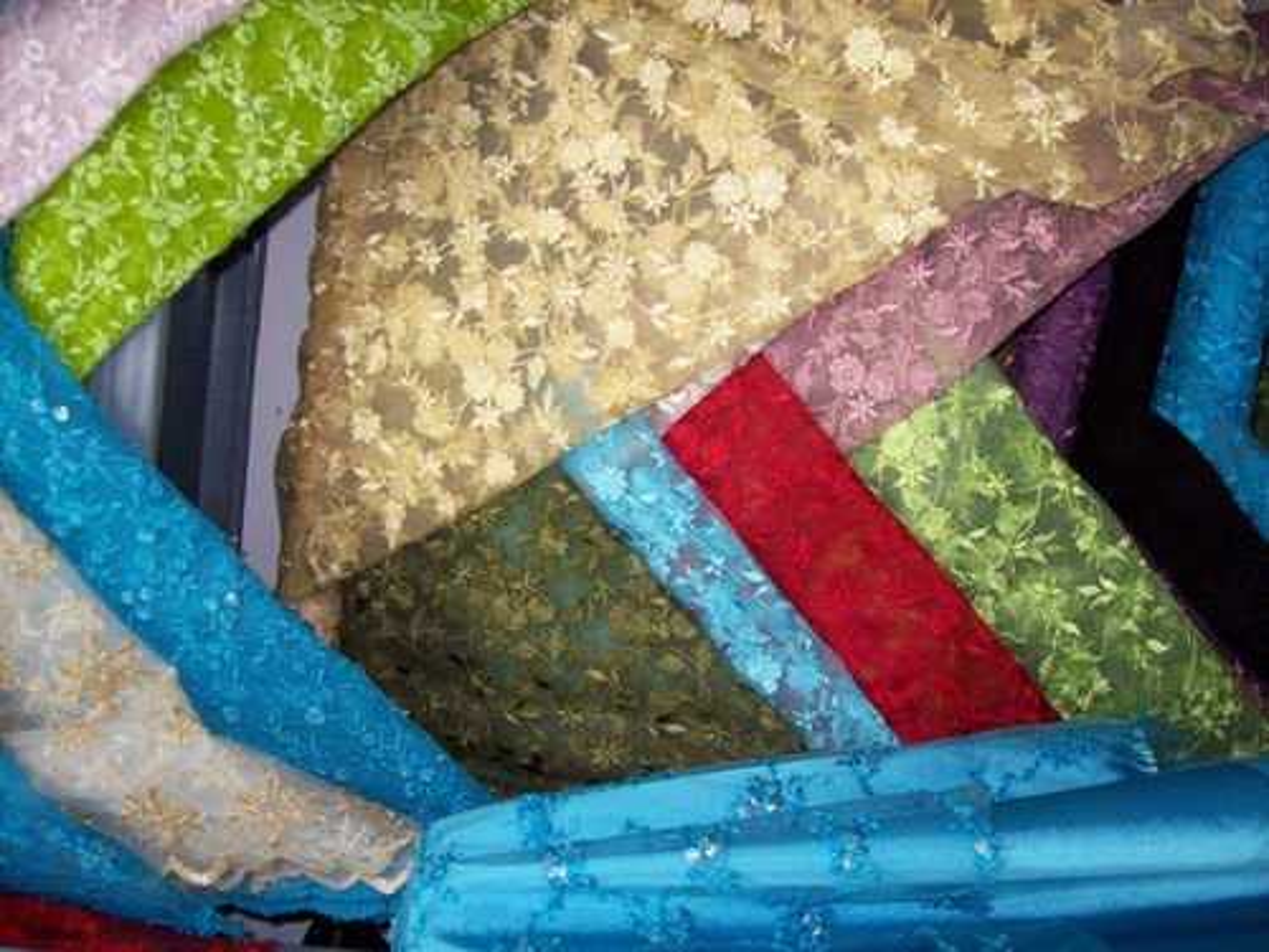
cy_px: 476
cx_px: 634
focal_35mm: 36
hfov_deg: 51.4
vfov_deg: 39.7
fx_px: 1320
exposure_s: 1/64
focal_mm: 6
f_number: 2.7
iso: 200
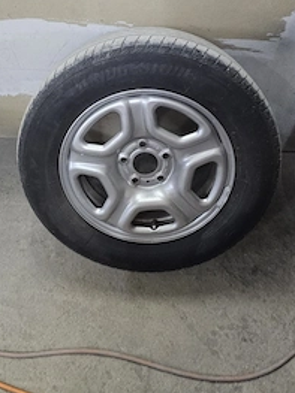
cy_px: 102
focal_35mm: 35
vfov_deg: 50.6
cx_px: 108
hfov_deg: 40.3
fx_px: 398
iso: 640
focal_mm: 6.3
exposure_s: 1/101
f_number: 1.7
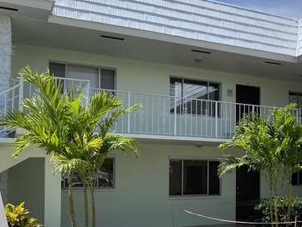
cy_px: 162
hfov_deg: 37.9
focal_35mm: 48
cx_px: 251
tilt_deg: +0.6
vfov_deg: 29.9
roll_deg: -0.3
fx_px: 419
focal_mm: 4.25
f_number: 1.8
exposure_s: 1/3040
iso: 32
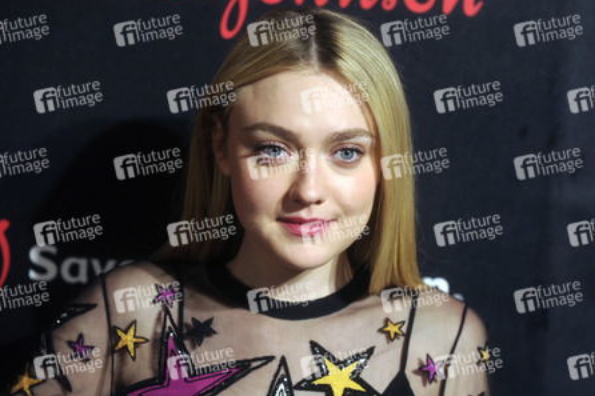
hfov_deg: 17.5
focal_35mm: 117
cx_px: 299
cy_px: 197
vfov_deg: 11.7
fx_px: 1933
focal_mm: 116
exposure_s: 1/320
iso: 1600
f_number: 4
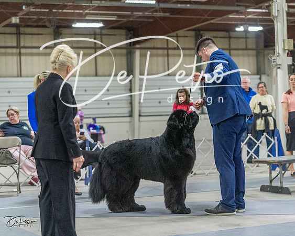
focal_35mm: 86
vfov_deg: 17.9
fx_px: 747
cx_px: 148
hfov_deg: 22.3
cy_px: 118
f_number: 3.2
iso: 6400
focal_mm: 76
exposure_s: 1/320
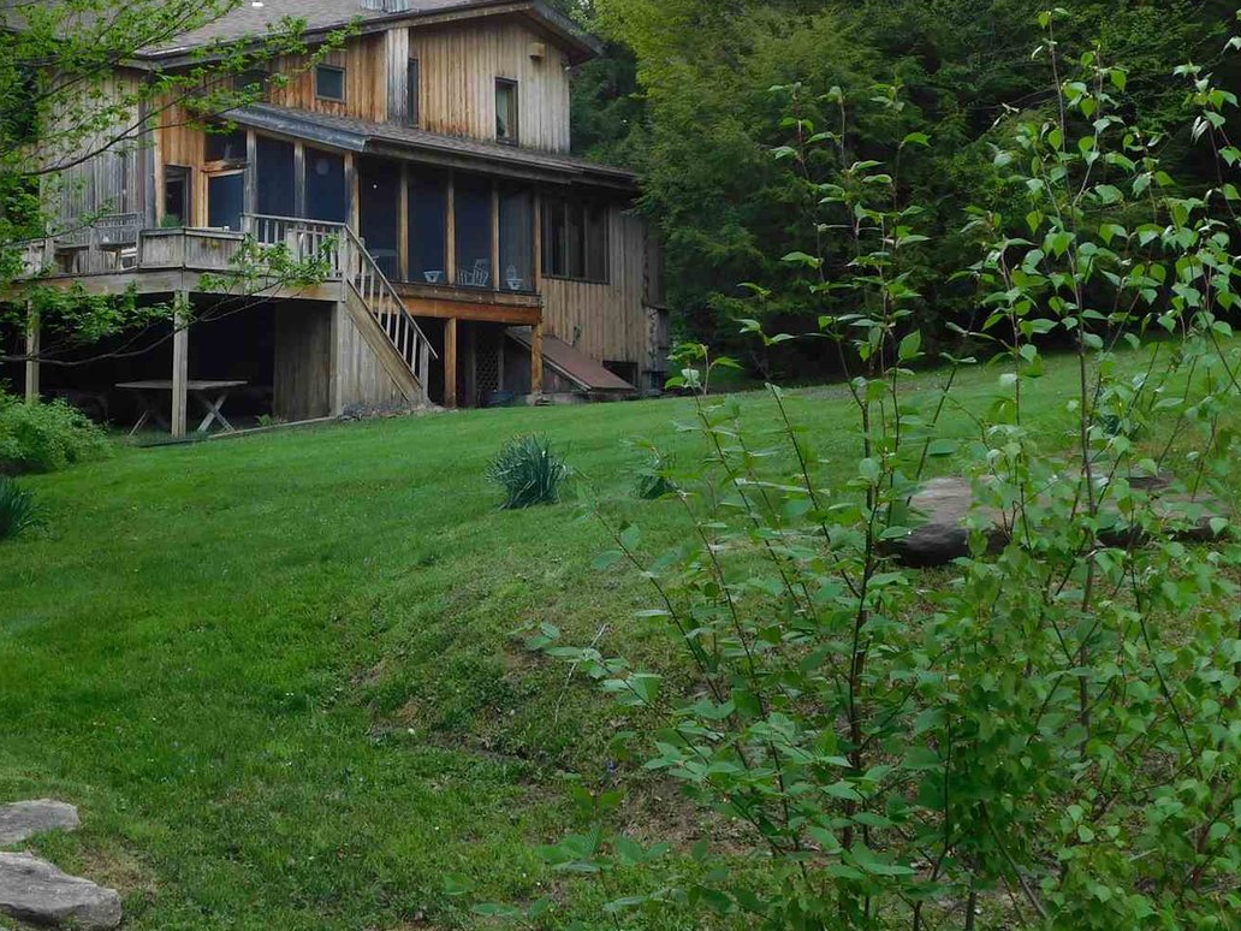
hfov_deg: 30.9
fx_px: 2223
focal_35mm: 62
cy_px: 256
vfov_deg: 23.5
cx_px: 379
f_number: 3.6
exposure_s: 1/160
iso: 125
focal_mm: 7.1
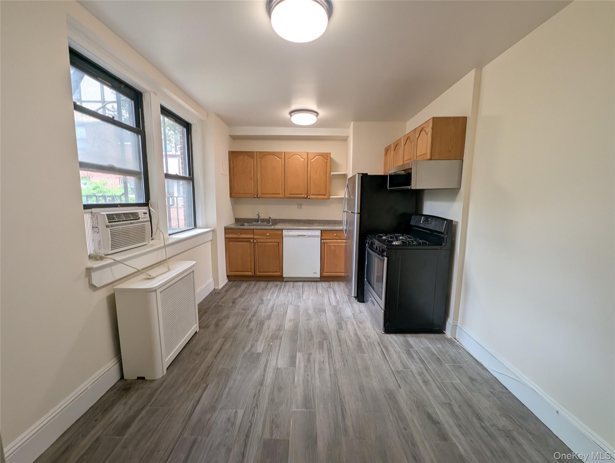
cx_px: 308
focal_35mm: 13
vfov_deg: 90.1
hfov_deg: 106.1
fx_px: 231
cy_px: 232
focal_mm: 1.95
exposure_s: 1/30
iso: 51
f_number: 2.2
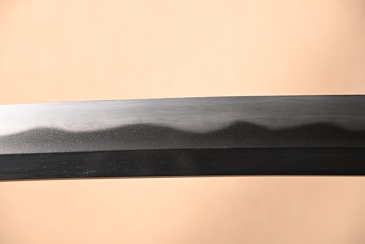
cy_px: 122
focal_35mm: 99
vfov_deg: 13.8
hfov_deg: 20.6
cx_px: 182
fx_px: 1004
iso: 100
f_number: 5
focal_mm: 66
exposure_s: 1/2
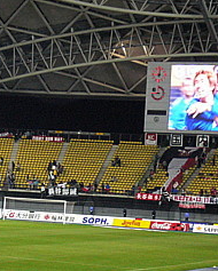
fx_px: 1176
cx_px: 75
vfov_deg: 13.1
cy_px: 205
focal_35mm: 146
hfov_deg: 10.6
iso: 400
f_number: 4.2
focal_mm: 12.3
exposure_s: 1/60
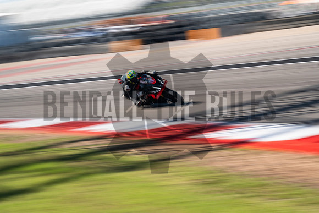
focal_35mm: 107
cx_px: 160
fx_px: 948
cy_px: 106
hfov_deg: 19.1
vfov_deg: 12.8
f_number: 18
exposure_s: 1/20
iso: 160
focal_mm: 71.5
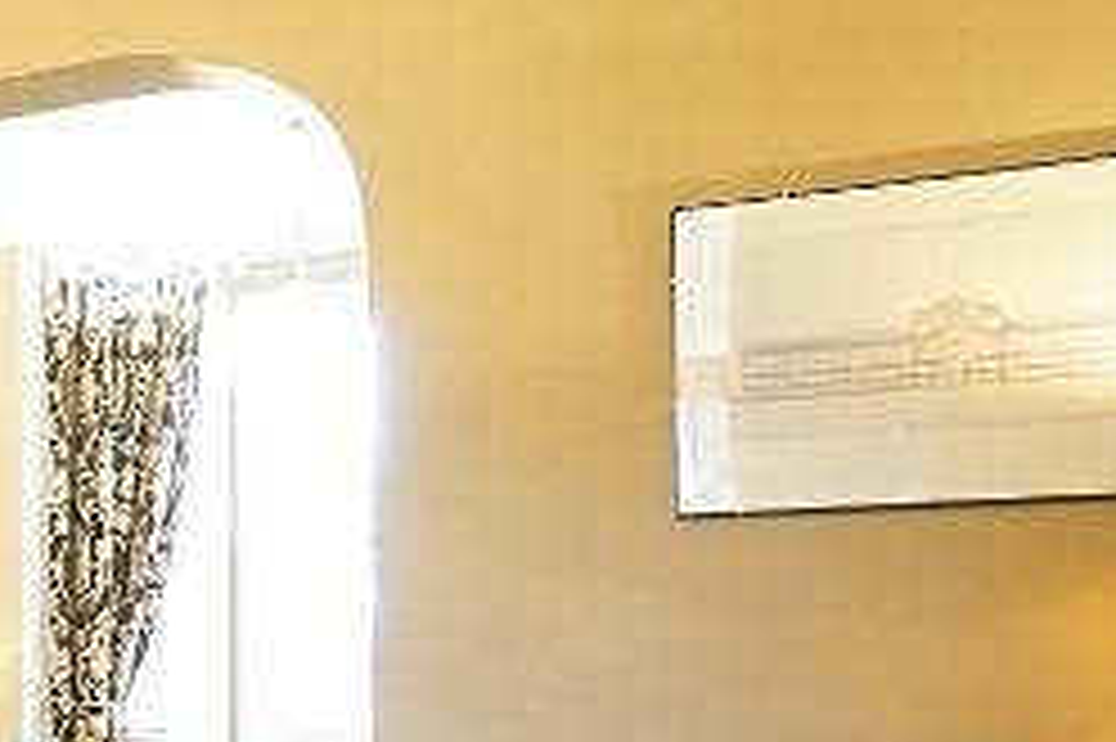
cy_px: 735
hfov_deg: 21.1
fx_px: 1921
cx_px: -914
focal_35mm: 62
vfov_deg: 21.2
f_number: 4.5
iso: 2500
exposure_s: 1/30
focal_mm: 10
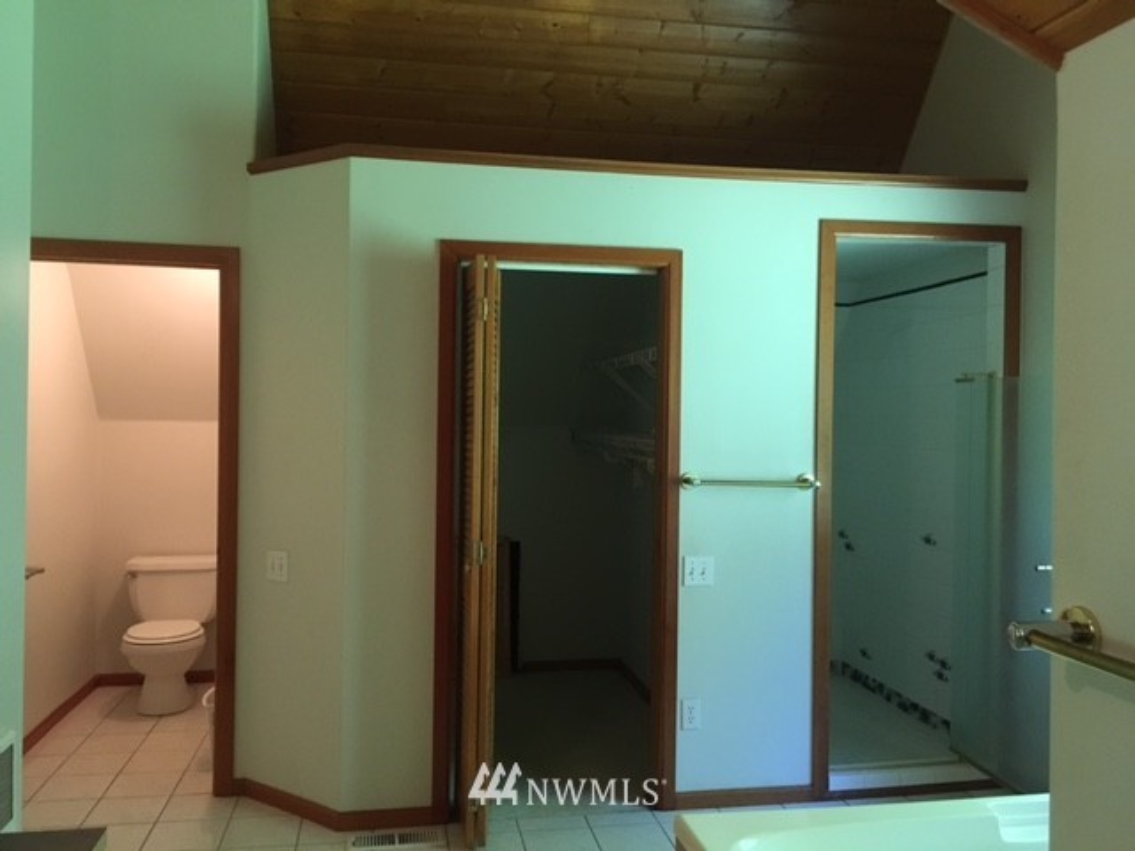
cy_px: 426
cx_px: 568
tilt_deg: -1.4
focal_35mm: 29
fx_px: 951
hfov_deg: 61.7
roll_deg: -2.1
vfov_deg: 48.2
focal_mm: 4.15
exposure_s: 1/25
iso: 200
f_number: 2.2
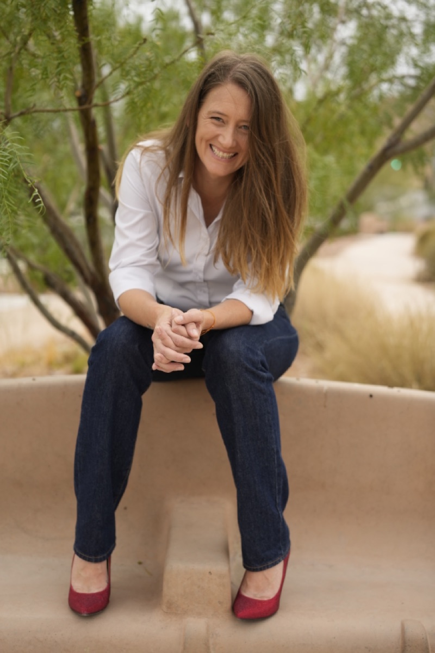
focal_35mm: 50
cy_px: 326
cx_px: 218
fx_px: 906
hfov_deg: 27.0
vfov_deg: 39.6
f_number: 2.2
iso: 250
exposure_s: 1/2000
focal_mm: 50
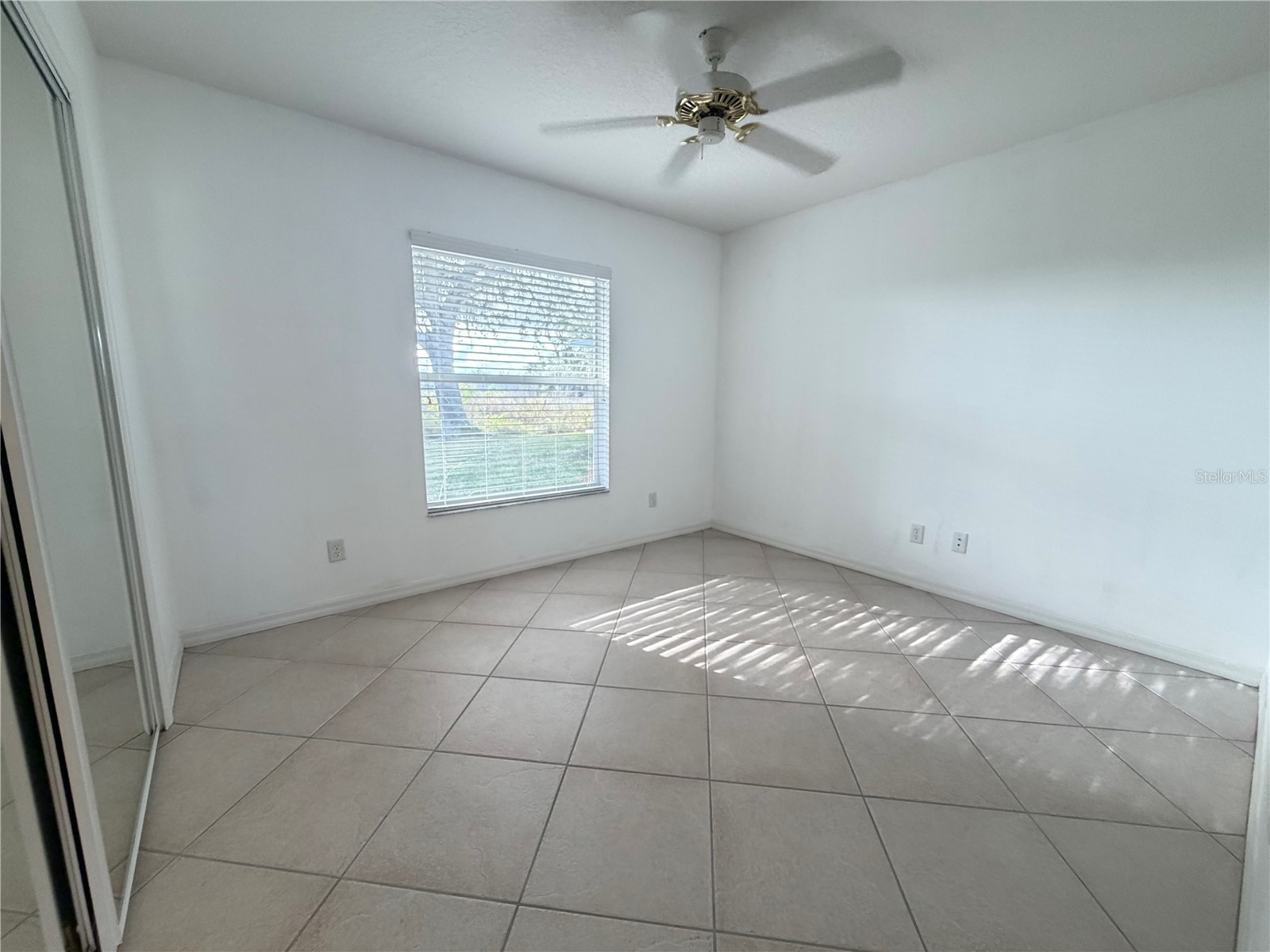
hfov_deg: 102.1
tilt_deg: -9.1
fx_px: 514
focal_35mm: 14
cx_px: 635
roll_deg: -0.2
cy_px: 476
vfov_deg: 85.7
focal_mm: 2.22
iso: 250
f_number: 2.2
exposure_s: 1/60
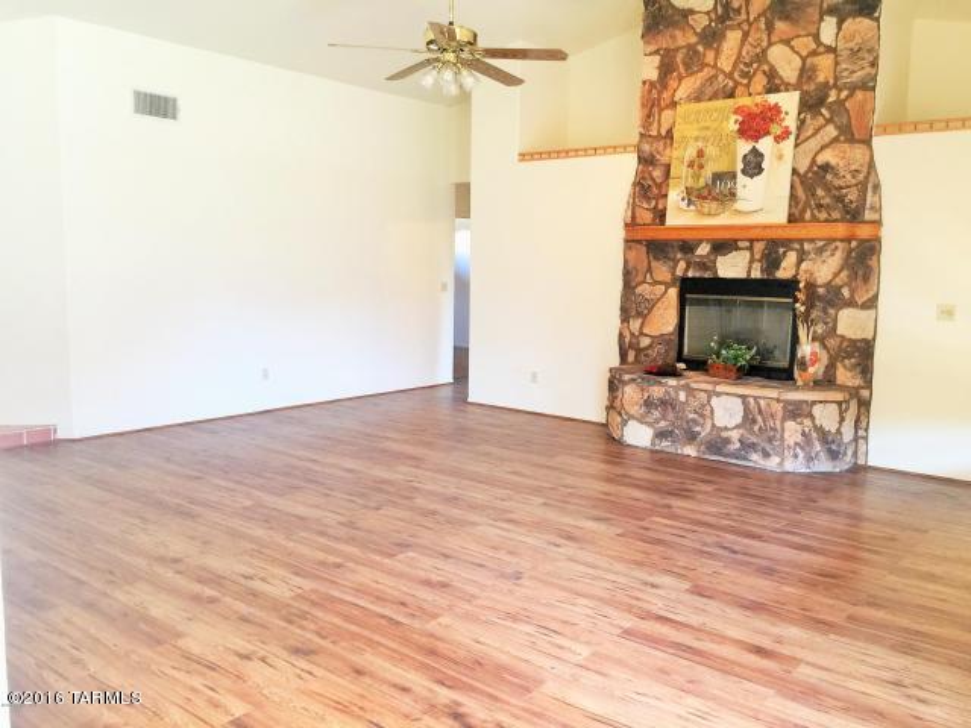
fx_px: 813
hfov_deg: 61.7
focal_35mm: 29
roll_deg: -2.1
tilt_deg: -6.2
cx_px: 486
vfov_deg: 48.2
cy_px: 364
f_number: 2.2
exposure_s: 1/15
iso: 40
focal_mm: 4.15
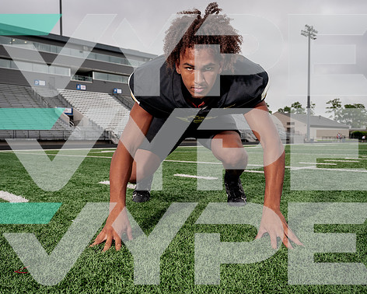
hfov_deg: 55.6
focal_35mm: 32
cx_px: 182
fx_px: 348
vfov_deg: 45.8
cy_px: 150
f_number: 5.6
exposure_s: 1/1600
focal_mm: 26
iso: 400
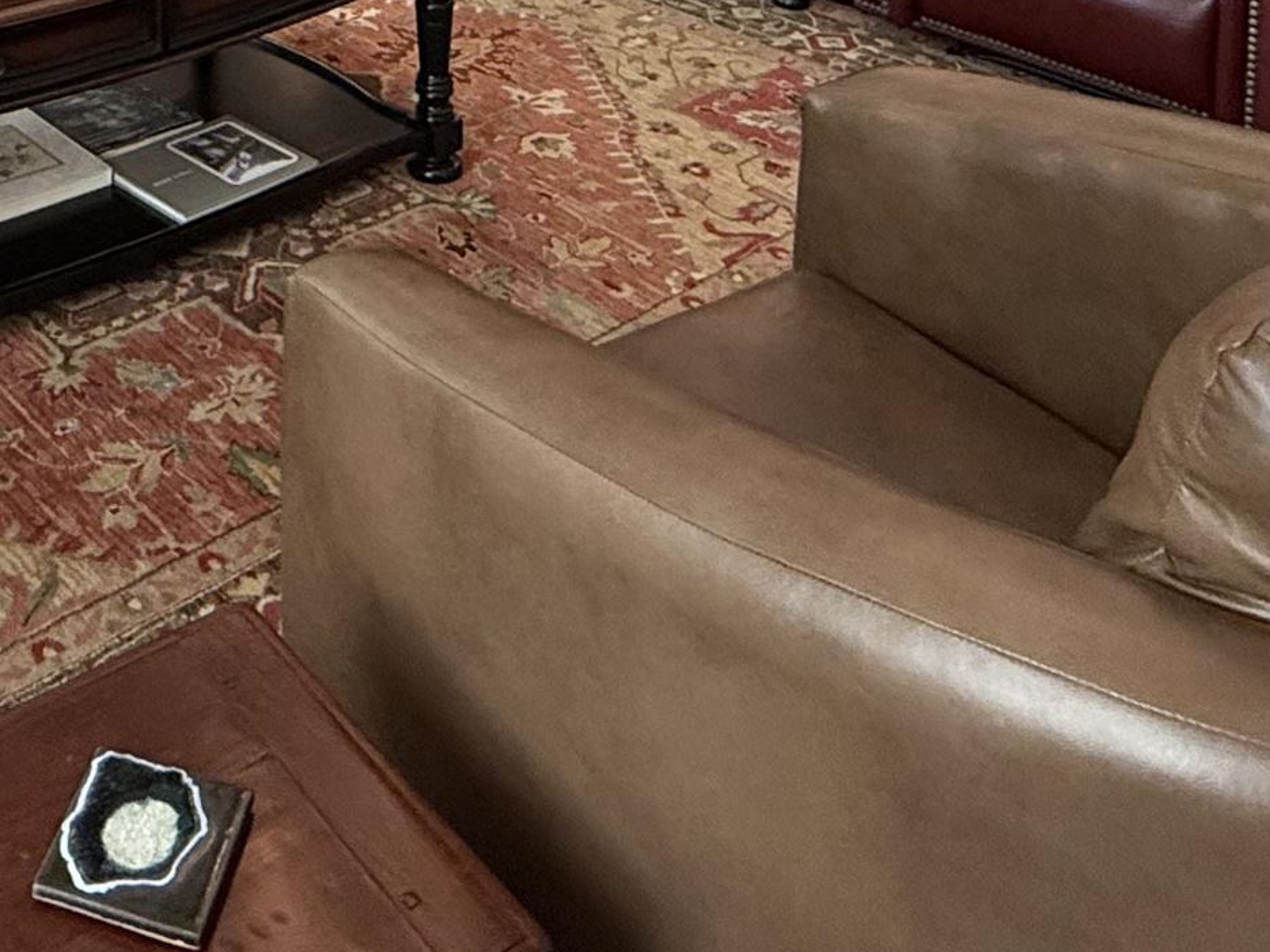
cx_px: 217
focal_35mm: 46
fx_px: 1687
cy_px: -551
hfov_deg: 39.3
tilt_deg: -1.1
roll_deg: -0.4
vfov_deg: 23.6
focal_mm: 2.22
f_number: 2.2
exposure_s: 1/120
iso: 250
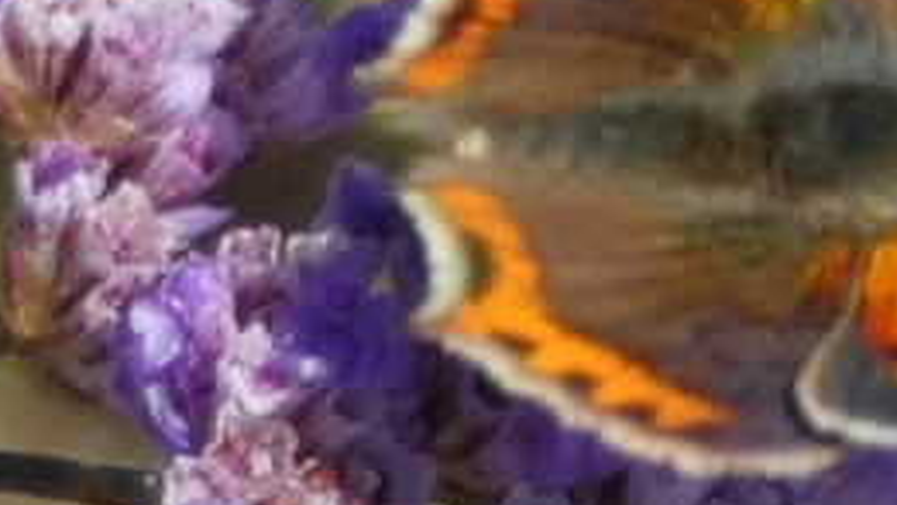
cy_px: -24
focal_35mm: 841
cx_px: 885
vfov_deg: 1.4
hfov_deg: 2.6
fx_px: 20009
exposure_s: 1/125
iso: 80
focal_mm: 42.3
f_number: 5.5
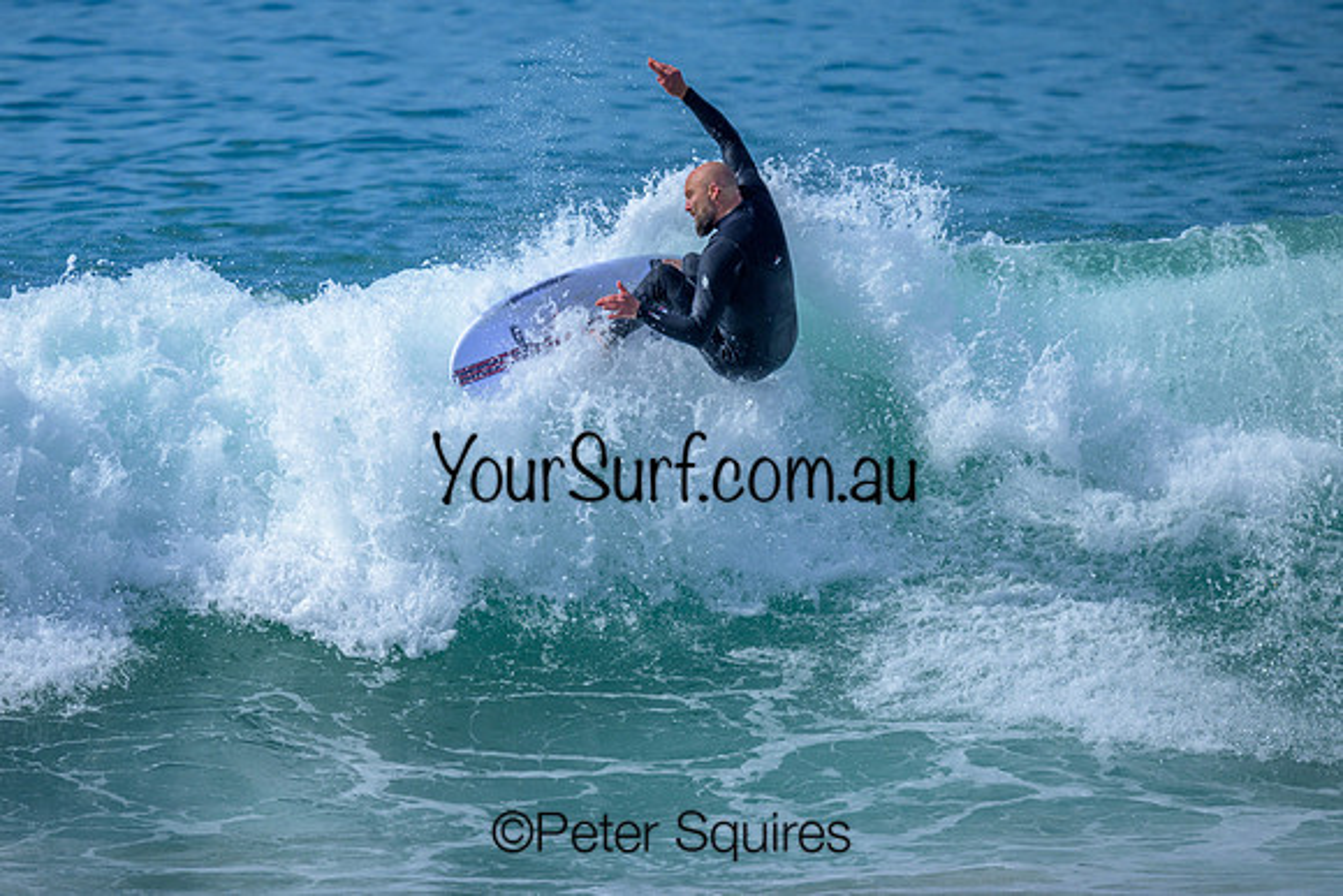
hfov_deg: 1.9
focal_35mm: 1102
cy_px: 370
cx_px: 535
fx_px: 41109
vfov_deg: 1.2
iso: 180
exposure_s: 1/2000
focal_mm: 800
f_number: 6.3
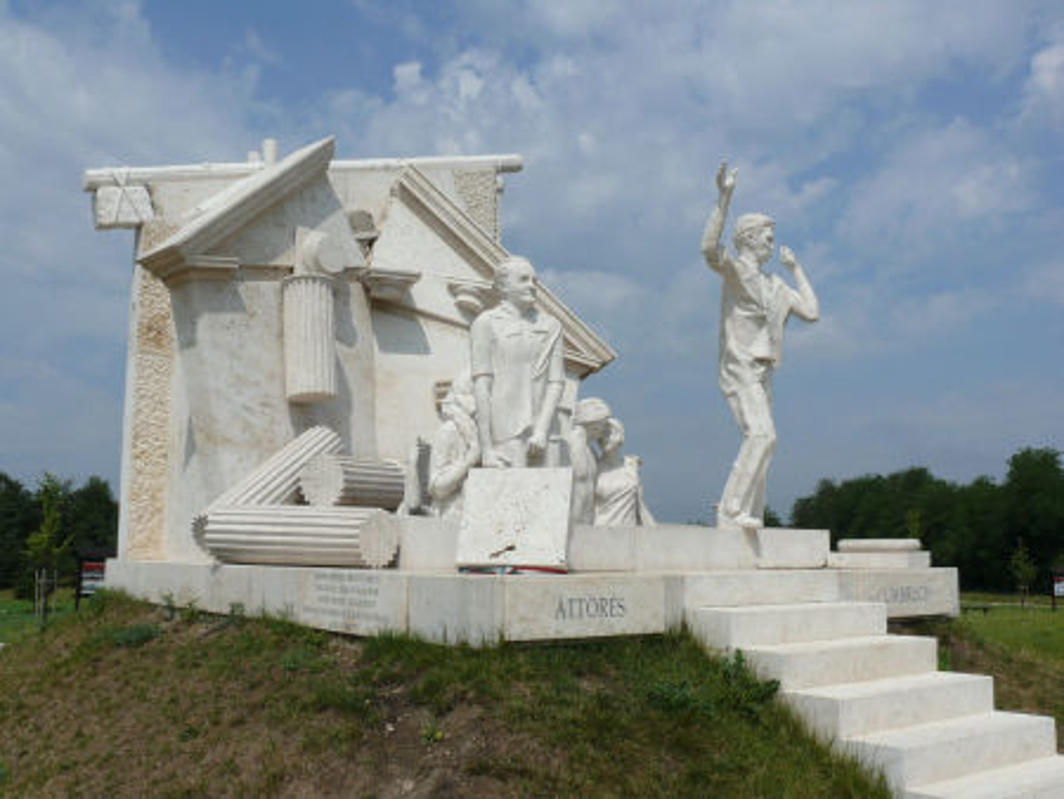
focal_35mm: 35
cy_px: 400
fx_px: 1076
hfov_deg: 52.6
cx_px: 532
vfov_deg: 40.7
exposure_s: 1/640
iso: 100
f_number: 8
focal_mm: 7.4
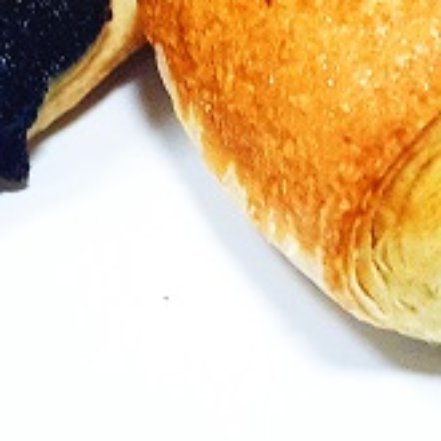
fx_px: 2407
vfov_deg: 10.4
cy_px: 53
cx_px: 238
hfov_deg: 10.5
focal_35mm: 167
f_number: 2.4
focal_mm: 6
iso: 250
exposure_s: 1/33
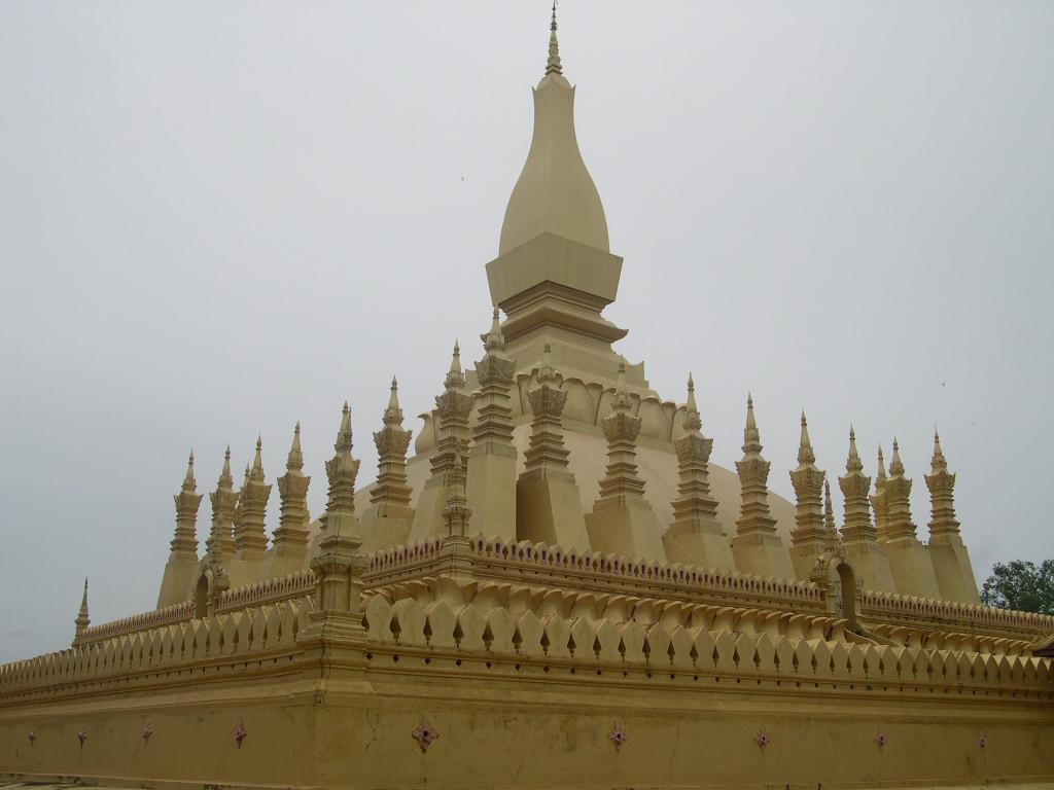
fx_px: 1157
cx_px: 527
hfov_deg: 49.0
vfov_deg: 37.7
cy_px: 395
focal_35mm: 38
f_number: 7.6
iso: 100
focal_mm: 8
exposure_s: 1/467
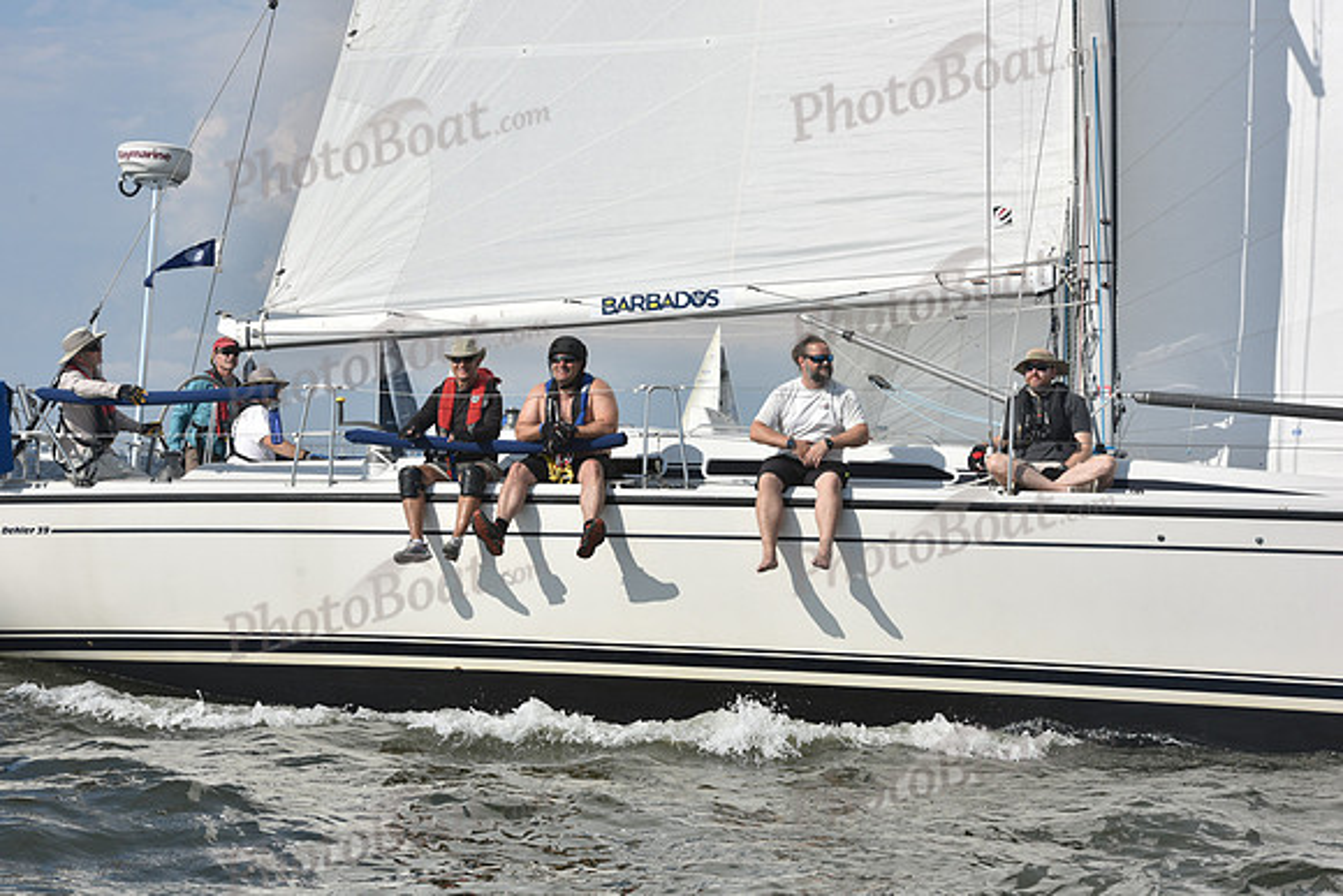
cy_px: 448
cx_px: 672
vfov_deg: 14.9
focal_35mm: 92
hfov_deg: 22.1
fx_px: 3433
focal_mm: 92
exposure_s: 1/1000
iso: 250
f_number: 10
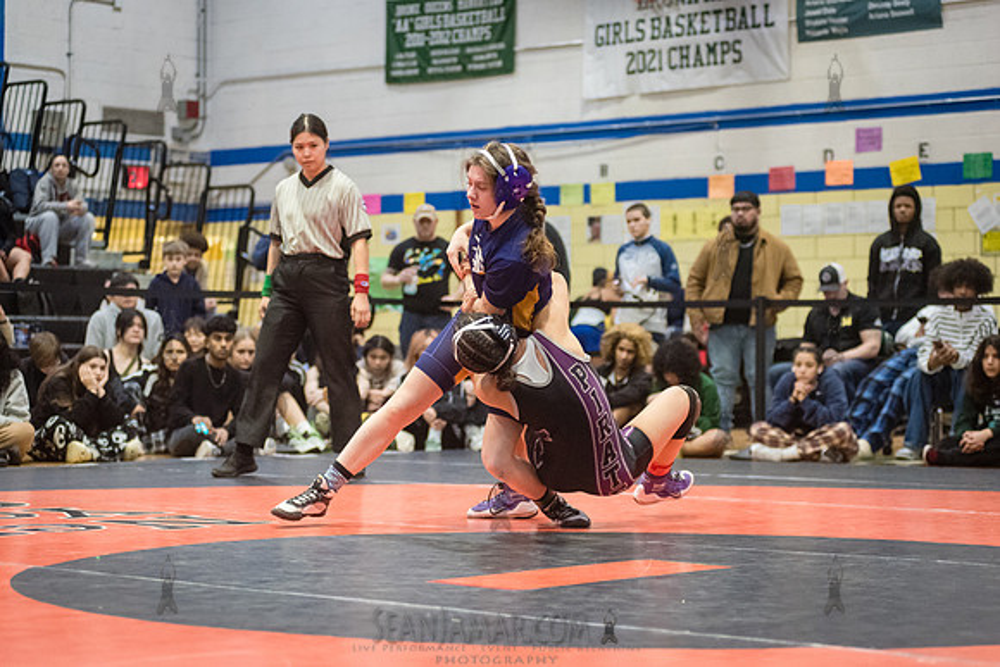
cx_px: 499
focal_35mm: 80
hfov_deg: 25.2
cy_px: 334
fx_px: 2234
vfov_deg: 17.0
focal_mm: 80
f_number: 3.2
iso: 8000
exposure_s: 1/500
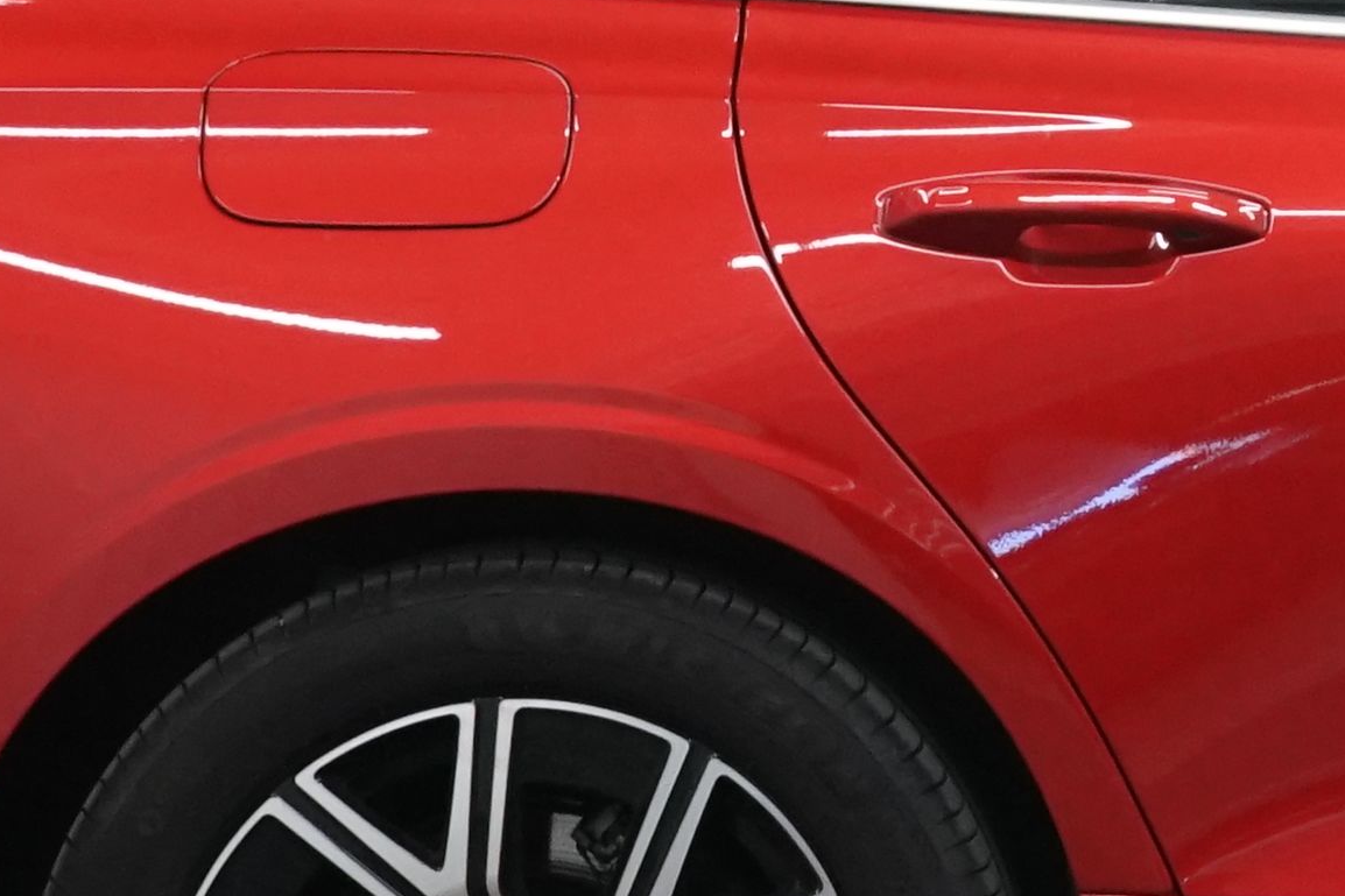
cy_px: 10
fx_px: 7769
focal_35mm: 208
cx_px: 2382
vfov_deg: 6.6
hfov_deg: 9.4
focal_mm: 40
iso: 2000
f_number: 8
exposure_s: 1/20
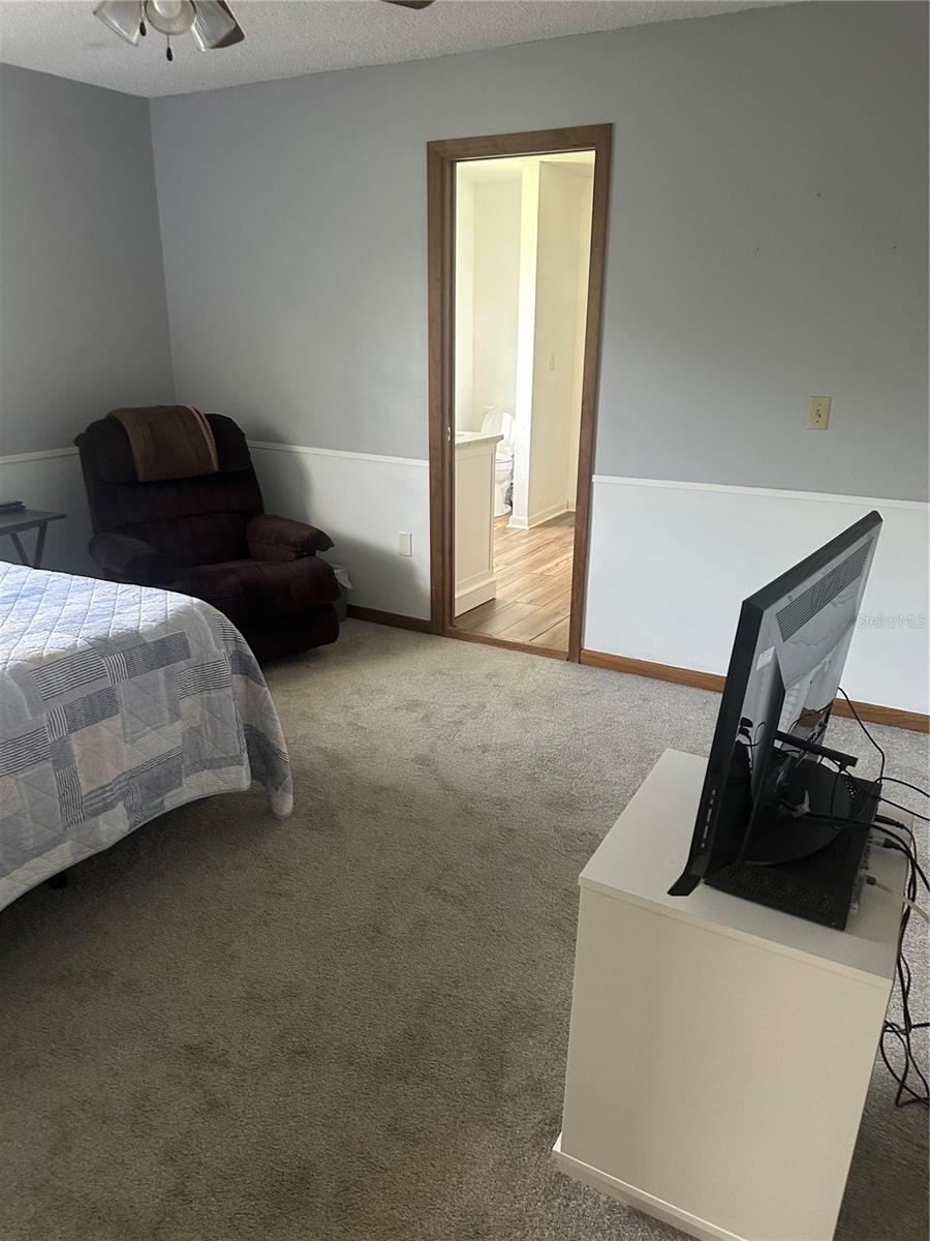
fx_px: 860
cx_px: 465
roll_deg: -1.1
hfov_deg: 56.8
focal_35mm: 24
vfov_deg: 71.6
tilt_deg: -14.9
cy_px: 620
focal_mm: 6.86
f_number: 1.78
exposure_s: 1/60
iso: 250
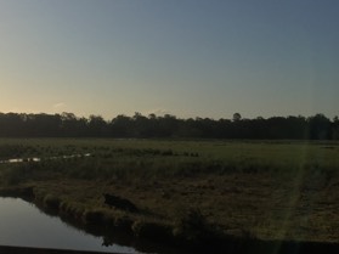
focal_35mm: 54
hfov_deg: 34.3
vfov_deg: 27.0
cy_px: 132
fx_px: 529
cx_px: 62
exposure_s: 1/4405
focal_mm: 4.15
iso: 32
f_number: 2.2
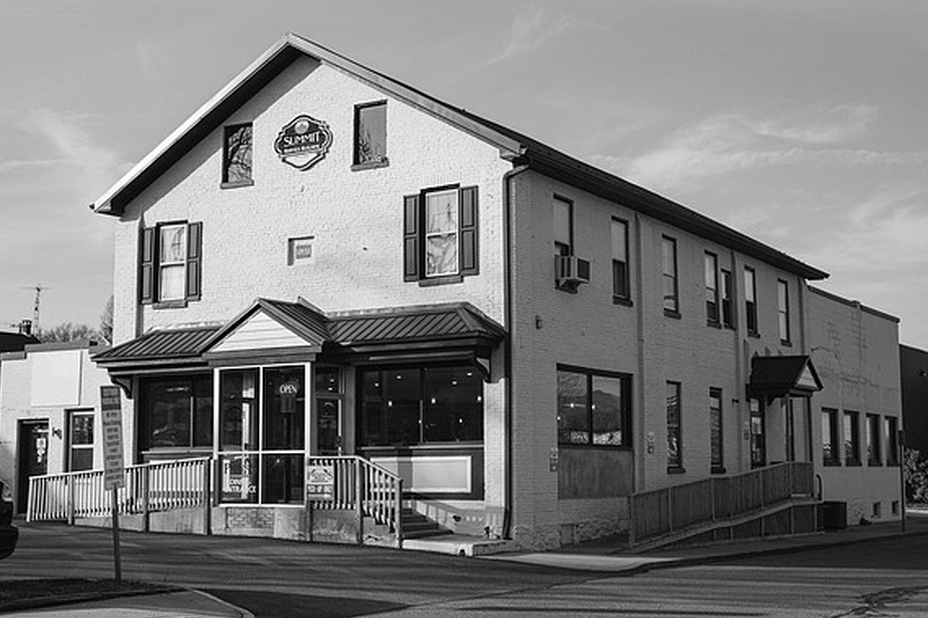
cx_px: 462
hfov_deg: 38.2
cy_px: 306
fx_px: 1340
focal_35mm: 52
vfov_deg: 26.0
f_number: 8
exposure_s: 1/160
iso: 64
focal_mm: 51
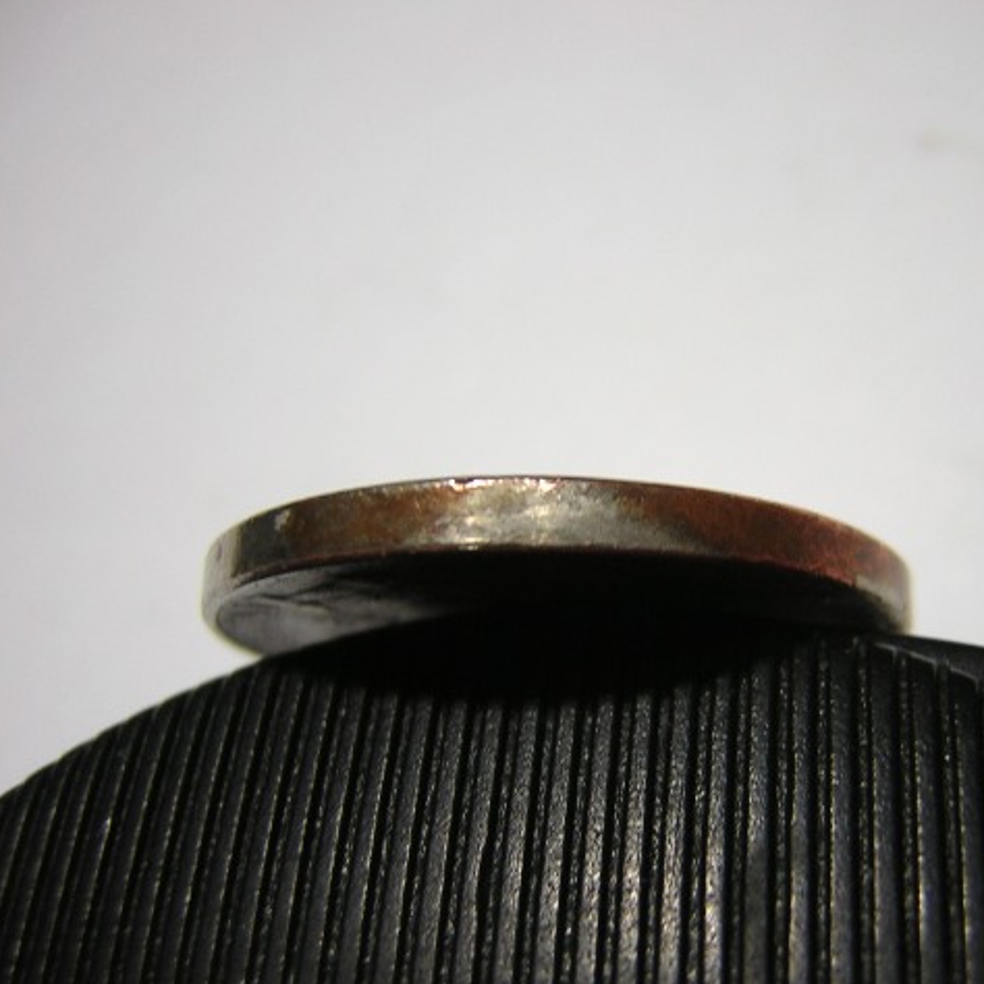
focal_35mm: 43
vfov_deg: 39.2
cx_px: 656
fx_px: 1383
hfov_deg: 38.7
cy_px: 488
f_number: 2.6
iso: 100
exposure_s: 1/24.4
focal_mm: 4.7
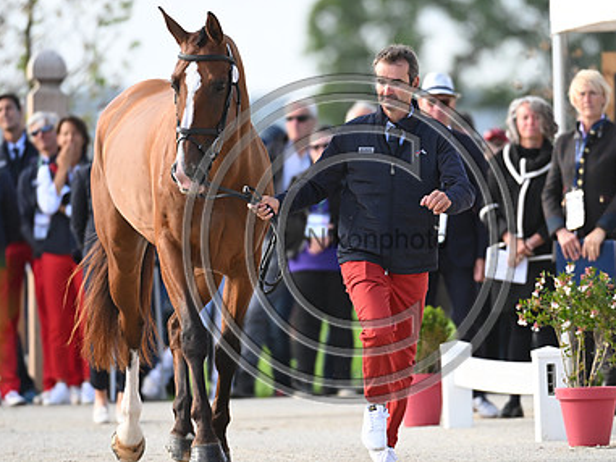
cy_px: 217
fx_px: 10431
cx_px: 331
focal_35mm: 586
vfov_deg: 2.5
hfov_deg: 3.4
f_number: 5
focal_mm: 400
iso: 1250
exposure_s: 1/1600
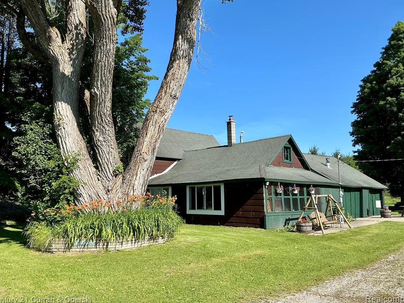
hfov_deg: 61.6
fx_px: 338
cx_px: 198
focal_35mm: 29
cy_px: 149
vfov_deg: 48.2
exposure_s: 1/1377
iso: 25
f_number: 1.8
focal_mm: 3
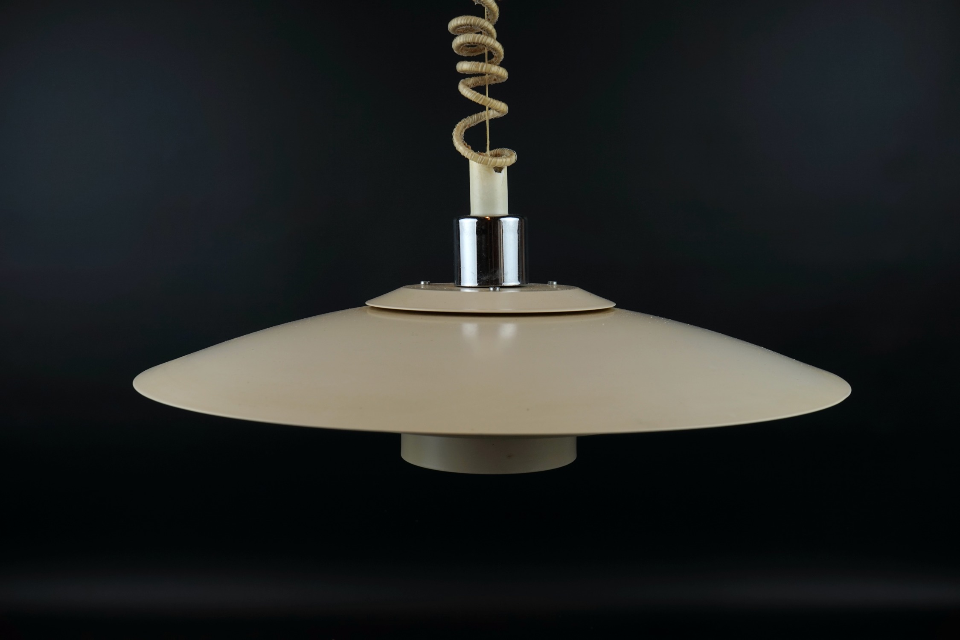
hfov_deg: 50.7
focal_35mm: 38
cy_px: 320
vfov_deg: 35.1
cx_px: 480
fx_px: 1013
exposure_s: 1/125
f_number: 8
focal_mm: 38
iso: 100
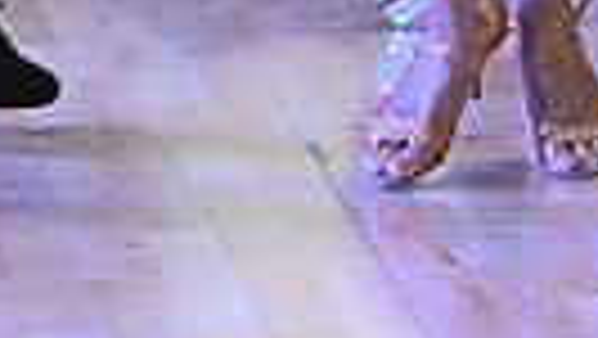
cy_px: -649
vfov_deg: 2.4
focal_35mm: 501
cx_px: 312
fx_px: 7949
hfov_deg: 4.3
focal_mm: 110
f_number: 9
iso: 10000
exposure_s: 1/400
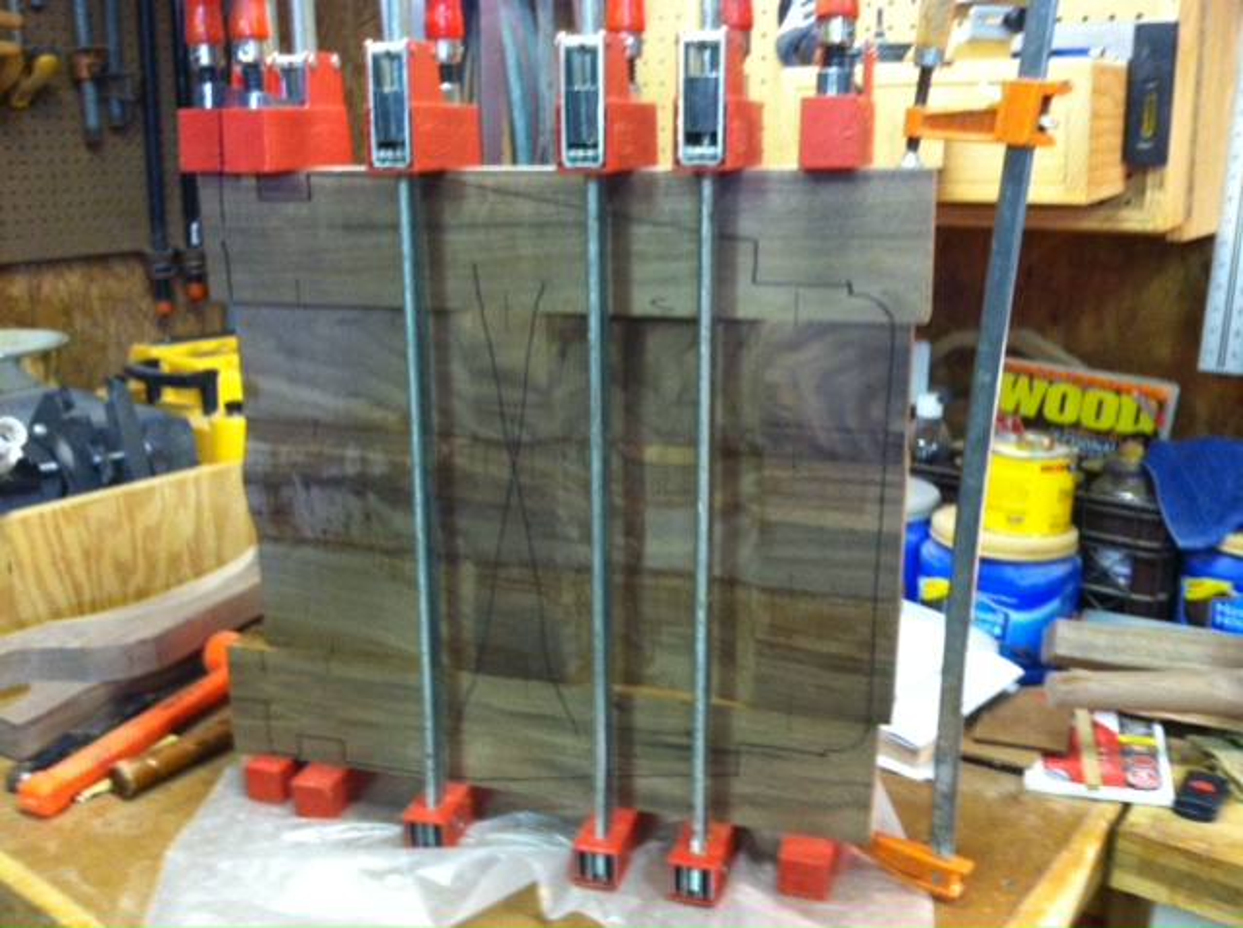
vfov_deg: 40.6
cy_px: 464
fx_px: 1255
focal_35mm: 35
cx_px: 622
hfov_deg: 52.7
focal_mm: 3.85
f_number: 2.8
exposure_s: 1/15
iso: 250
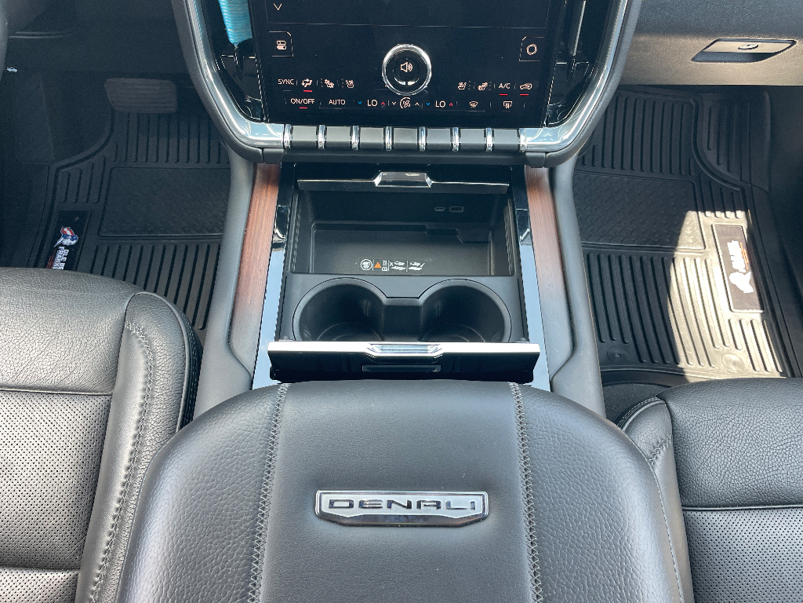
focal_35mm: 26
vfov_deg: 53.1
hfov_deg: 67.3
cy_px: 302
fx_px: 603
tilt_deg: -61.5
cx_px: 402
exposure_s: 1/121
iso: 100
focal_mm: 4.2
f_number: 1.6
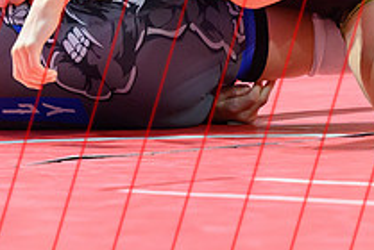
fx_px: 6128
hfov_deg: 3.5
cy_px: -29
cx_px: 160
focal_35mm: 589
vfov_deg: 2.3
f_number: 2.8
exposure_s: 1/800
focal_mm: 150
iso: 4500
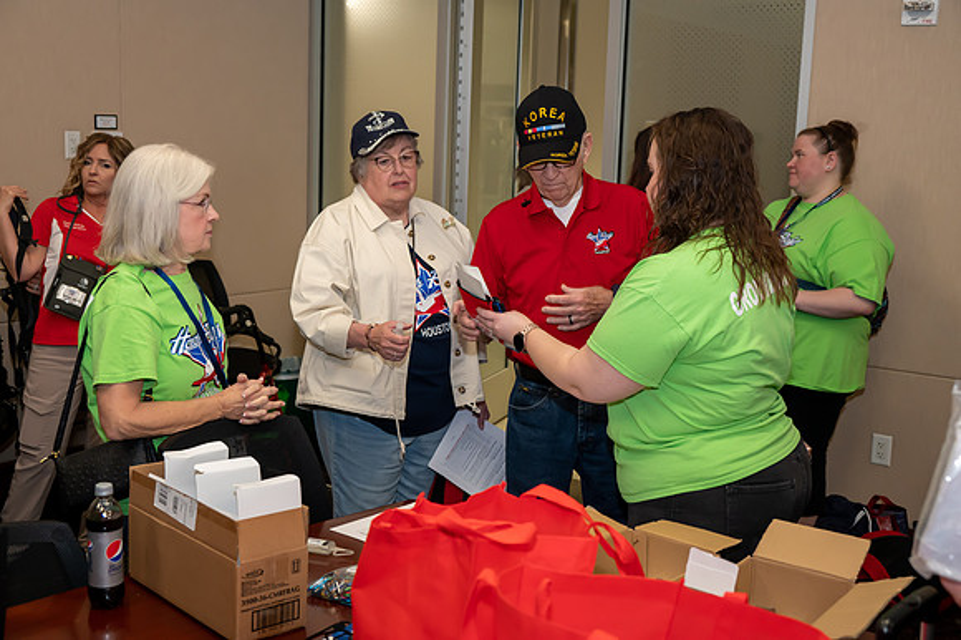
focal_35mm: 41
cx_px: 480
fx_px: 1094
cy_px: 320
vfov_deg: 32.6
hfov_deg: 47.4
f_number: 5
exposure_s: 1/160
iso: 3600
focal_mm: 41
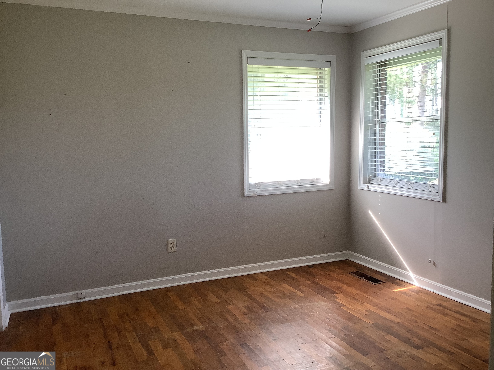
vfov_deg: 45.4
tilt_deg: -6.6
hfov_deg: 58.4
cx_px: 247
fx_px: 442
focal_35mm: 31
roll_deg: +0.0
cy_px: 185
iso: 50
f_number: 2.4
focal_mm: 3.3
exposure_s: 1/60
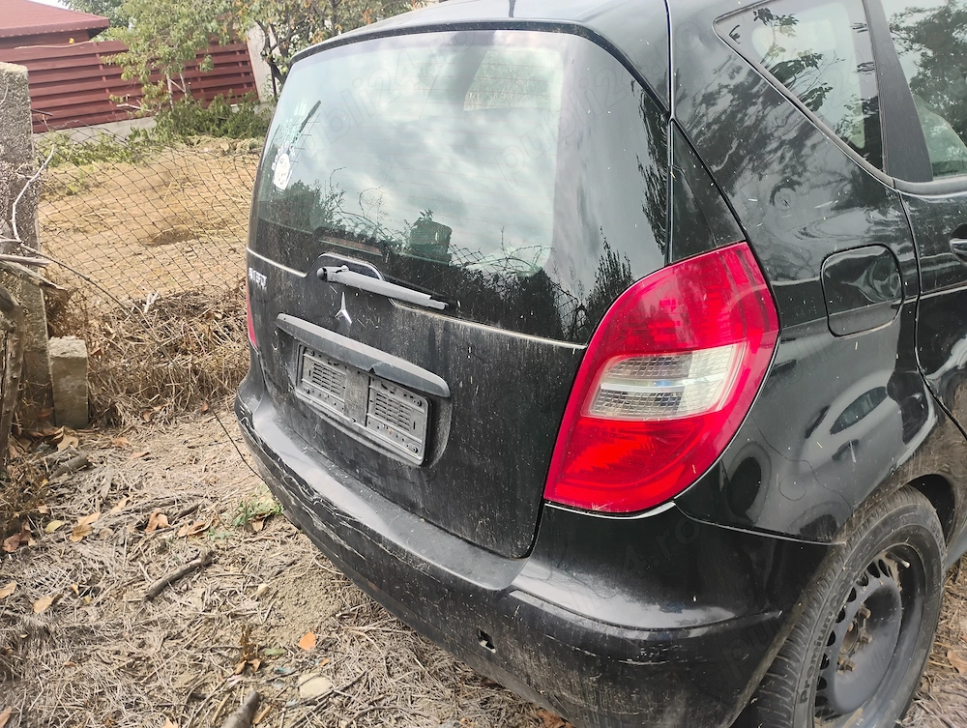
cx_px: 484
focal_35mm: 28
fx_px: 783
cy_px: 364
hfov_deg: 63.4
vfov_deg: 49.9
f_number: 1.8
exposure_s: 1/100
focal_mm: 4.26
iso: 100
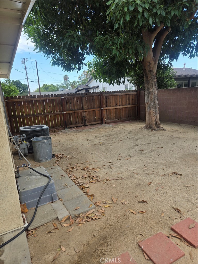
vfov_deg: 73.9
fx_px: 175
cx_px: 99
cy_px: 132
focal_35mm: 23
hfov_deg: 58.9
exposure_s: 1/873
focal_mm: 5.4
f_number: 1.8
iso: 25
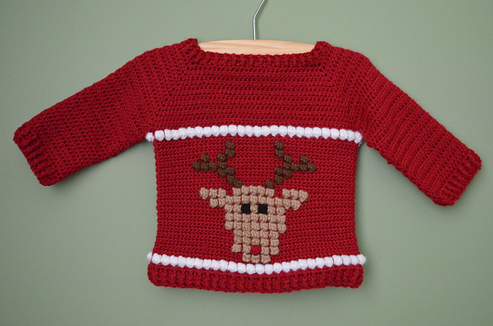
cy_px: 163
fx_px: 615
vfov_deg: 29.7
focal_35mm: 45
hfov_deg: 43.7
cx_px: 246
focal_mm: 30
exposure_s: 1/8
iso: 3200
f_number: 4.5
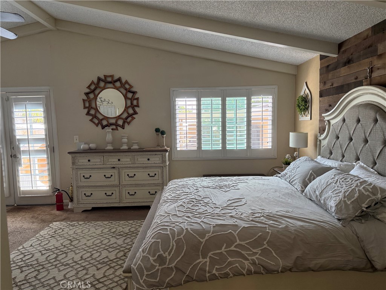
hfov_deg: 71.6
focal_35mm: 24
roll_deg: +1.1
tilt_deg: -4.7
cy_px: 145
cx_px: 193
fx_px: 268
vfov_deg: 56.8
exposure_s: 1/125
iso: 200
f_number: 1.78
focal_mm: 6.76
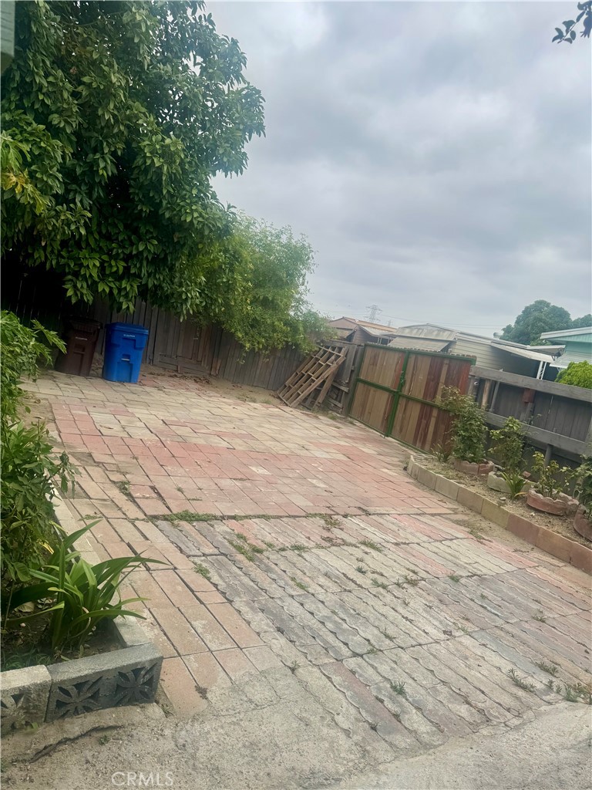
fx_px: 547
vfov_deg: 71.6
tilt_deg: -4.4
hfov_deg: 56.8
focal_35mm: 24
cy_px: 395
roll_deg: -12.3
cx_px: 296
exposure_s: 1/4608
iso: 80
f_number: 1.78
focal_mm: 6.76
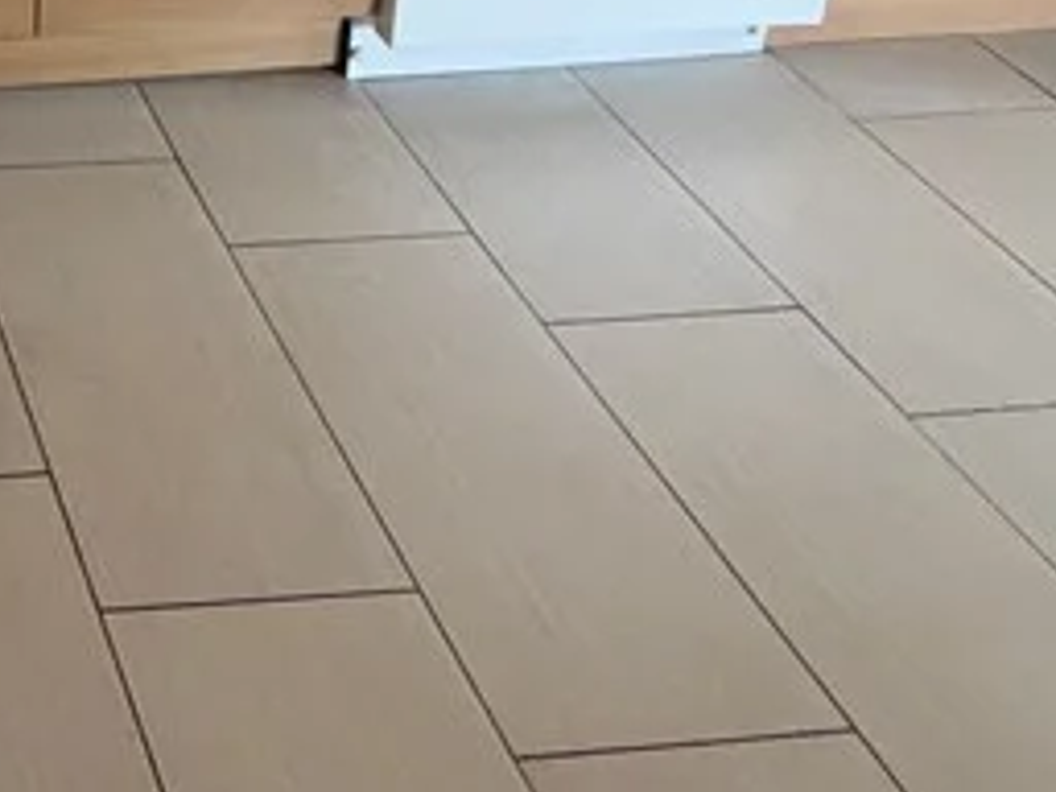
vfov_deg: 20.5
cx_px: -314
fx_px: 1708
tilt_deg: -14.3
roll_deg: +0.6
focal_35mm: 56
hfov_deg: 28.3
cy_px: -528
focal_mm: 2.22
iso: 320
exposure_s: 1/75
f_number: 2.2
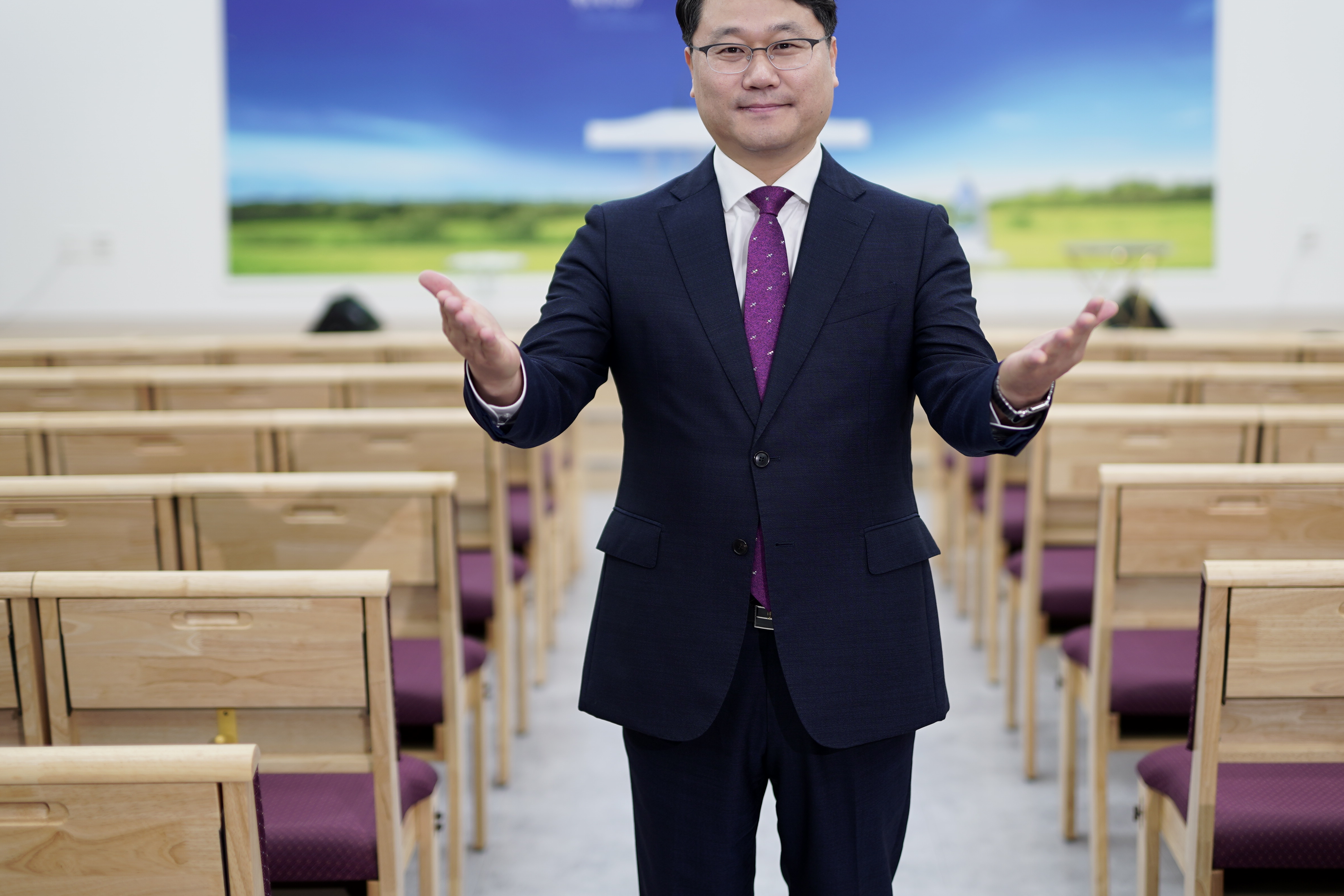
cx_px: 749
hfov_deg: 31.9
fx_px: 2352
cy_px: 338
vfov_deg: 21.5
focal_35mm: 63
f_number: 1.4
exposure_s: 1/125
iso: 100
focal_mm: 50
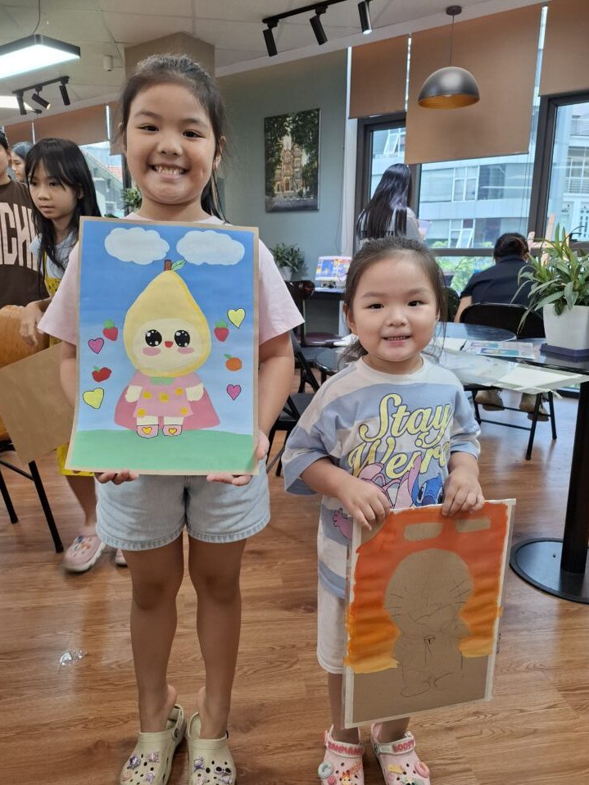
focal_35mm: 24
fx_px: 544
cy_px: 383
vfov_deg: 71.6
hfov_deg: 56.8
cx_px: 291
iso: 100
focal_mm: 5.54
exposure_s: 1/100
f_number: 1.8
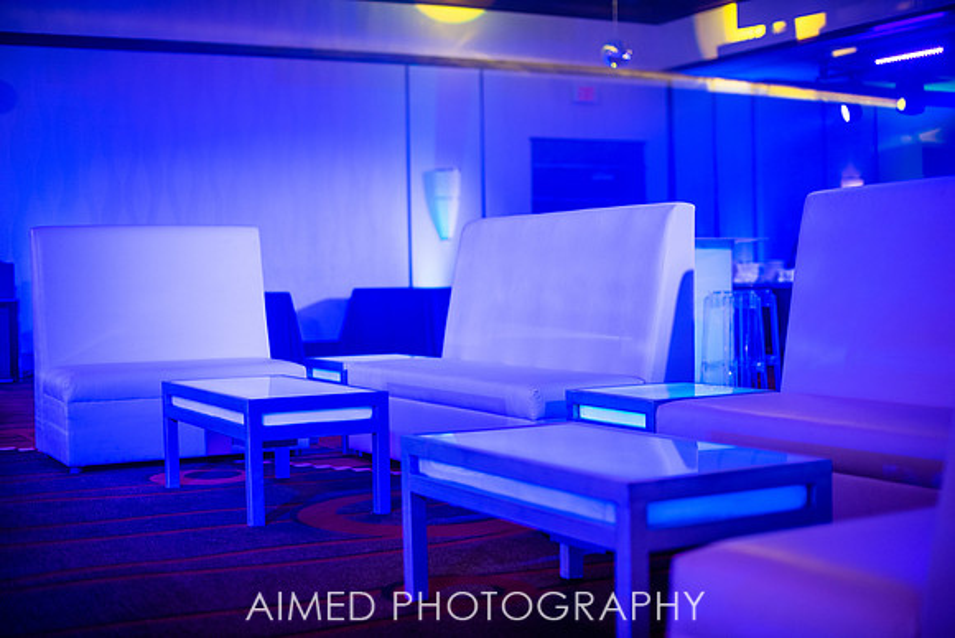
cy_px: 319
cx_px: 478
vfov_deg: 26.8
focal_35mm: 50
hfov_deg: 39.3
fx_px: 1338
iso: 800
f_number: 2
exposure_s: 1/400
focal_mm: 50
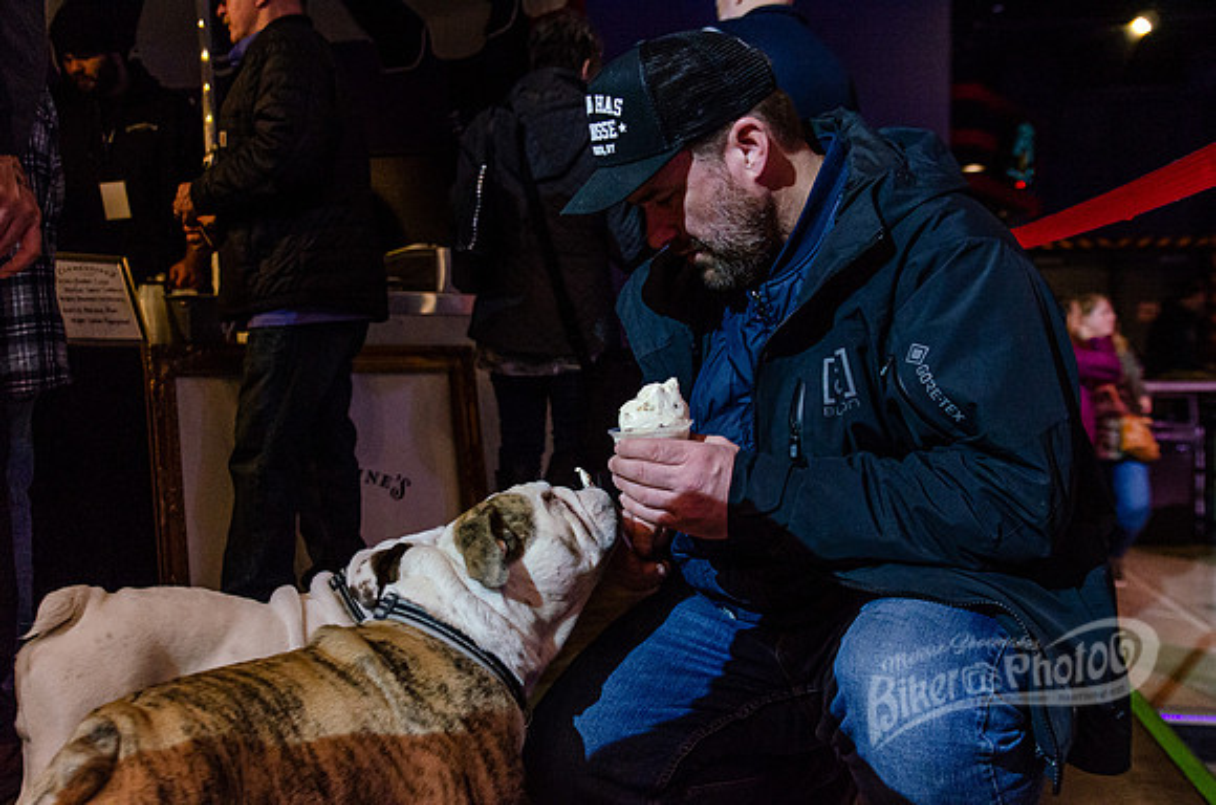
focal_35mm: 36
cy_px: 402
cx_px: 608
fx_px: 1213
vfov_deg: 36.7
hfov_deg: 53.2
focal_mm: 24
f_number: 2.8
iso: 1250
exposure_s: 1/200
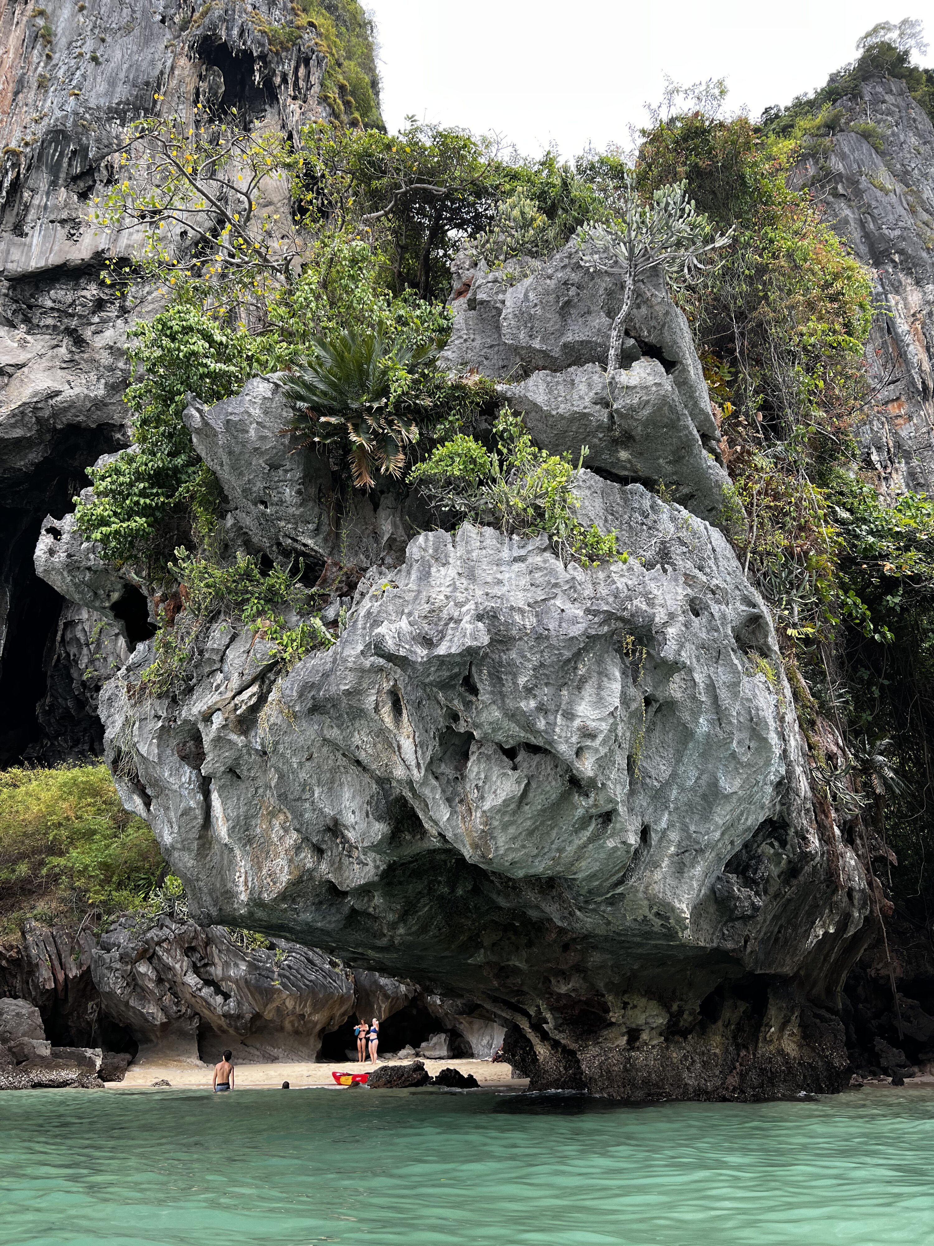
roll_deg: +0.2
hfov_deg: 53.1
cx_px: 467
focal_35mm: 26
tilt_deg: +22.4
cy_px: 623
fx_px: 935
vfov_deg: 67.3
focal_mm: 5.7
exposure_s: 1/184
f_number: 1.5
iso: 50
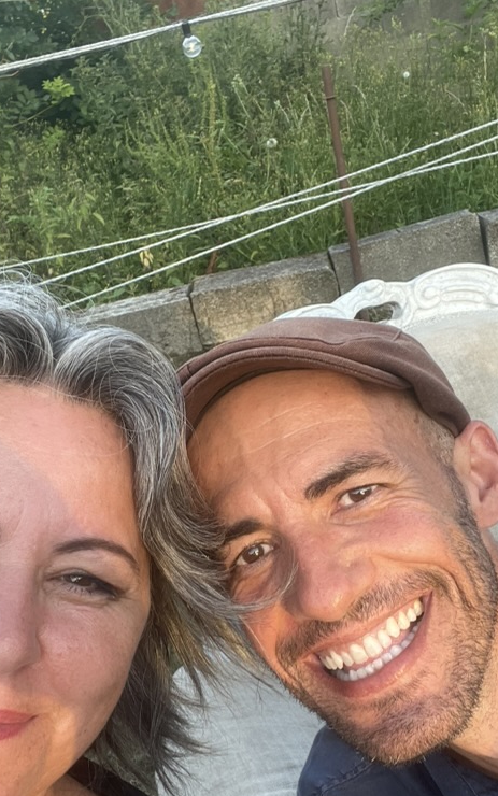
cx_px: 225
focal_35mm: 44
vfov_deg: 44.9
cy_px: 498
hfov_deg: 29.2
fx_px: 955
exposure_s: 1/121
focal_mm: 2.71
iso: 50
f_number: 2.2
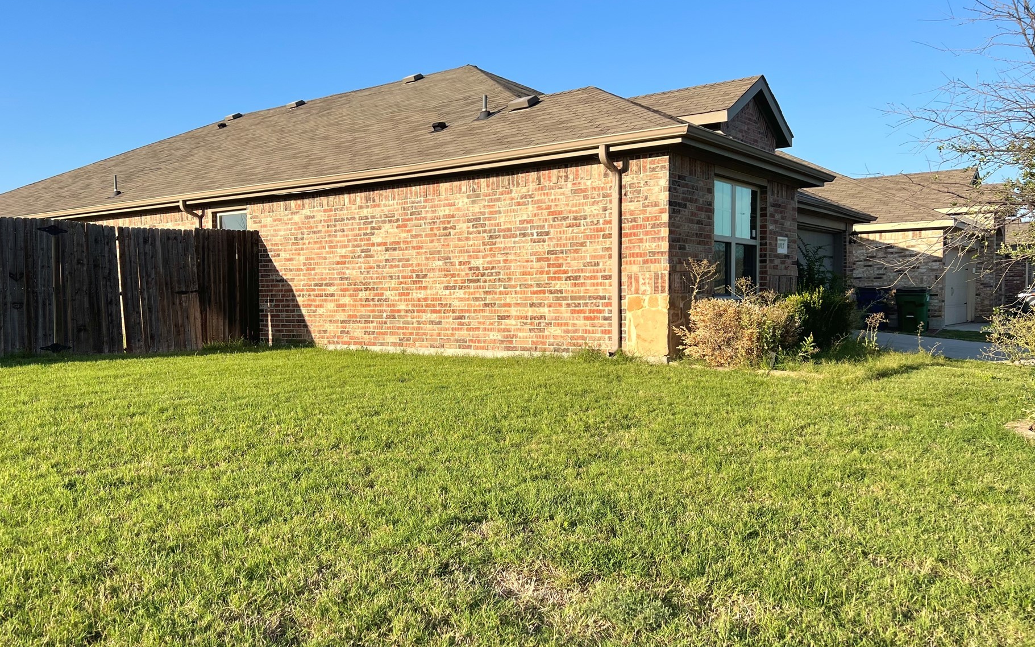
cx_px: 455
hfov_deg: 61.0
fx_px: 874
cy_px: 329
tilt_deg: -2.2
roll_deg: +0.0
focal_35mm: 31
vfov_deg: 40.6
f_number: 1.5
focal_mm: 5.7
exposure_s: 1/2571
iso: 50
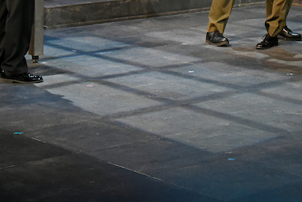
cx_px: 185
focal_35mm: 150
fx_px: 1258
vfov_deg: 9.0
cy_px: -82
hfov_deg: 13.7
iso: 3200
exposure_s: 1/160
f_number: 5
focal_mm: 48
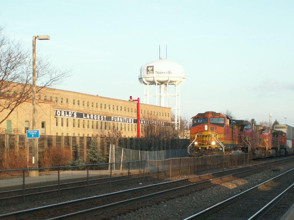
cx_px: 169
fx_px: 790
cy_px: 141
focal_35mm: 93
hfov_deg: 21.1
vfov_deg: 15.9
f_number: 3.2
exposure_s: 1/200
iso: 50
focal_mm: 12
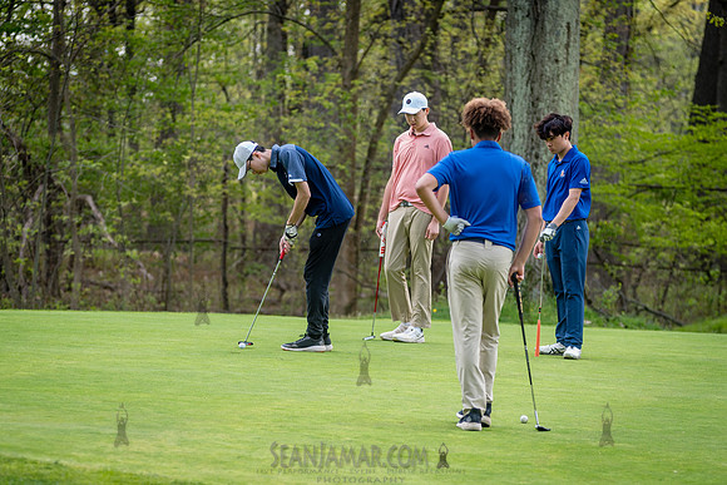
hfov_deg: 11.8
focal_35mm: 174
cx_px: 345
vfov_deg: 7.9
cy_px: 234
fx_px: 3511
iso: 400
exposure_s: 1/500
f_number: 3.5
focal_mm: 145
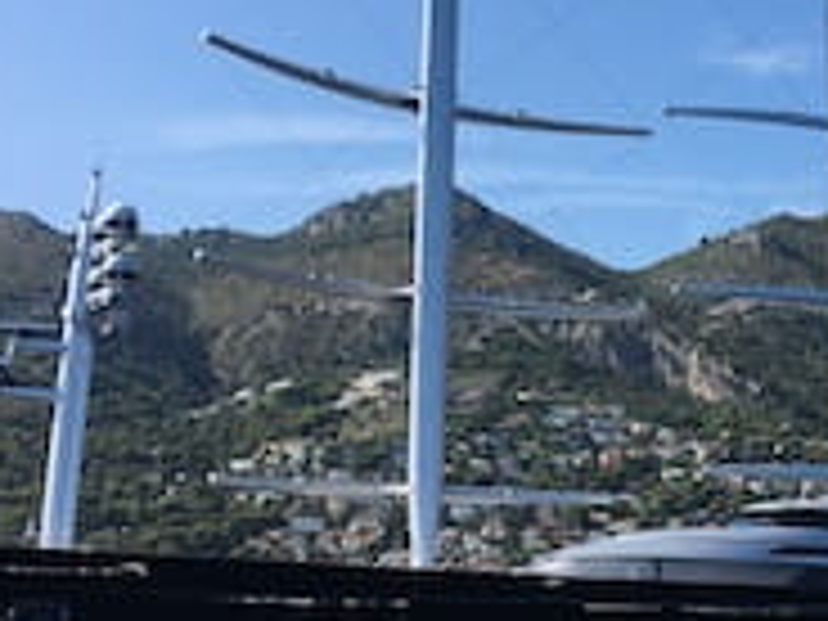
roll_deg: -0.6
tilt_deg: +13.1
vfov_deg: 23.2
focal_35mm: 63
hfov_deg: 30.2
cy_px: 198
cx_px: 626
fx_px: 1507
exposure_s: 1/1221
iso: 25
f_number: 2.2
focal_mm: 4.15
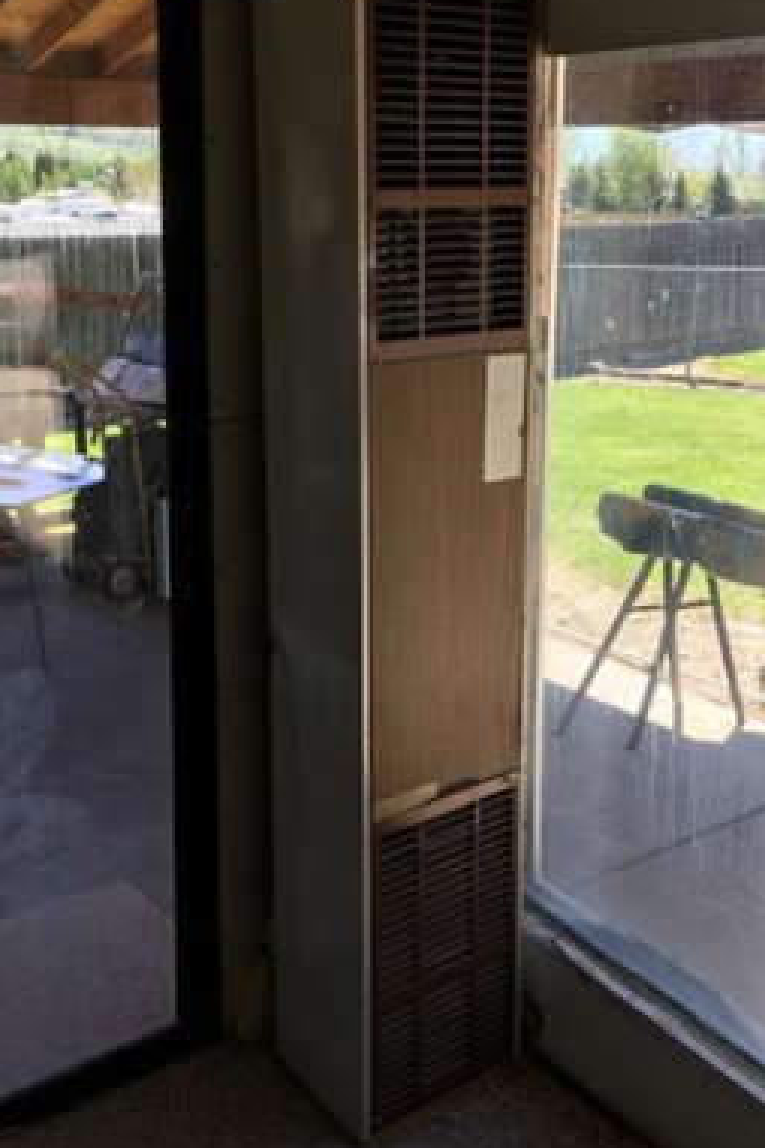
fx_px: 1211
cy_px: 437
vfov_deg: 50.2
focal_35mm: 38
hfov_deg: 35.1
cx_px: 395
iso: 25
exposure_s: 1/231
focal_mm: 4.15
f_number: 2.2
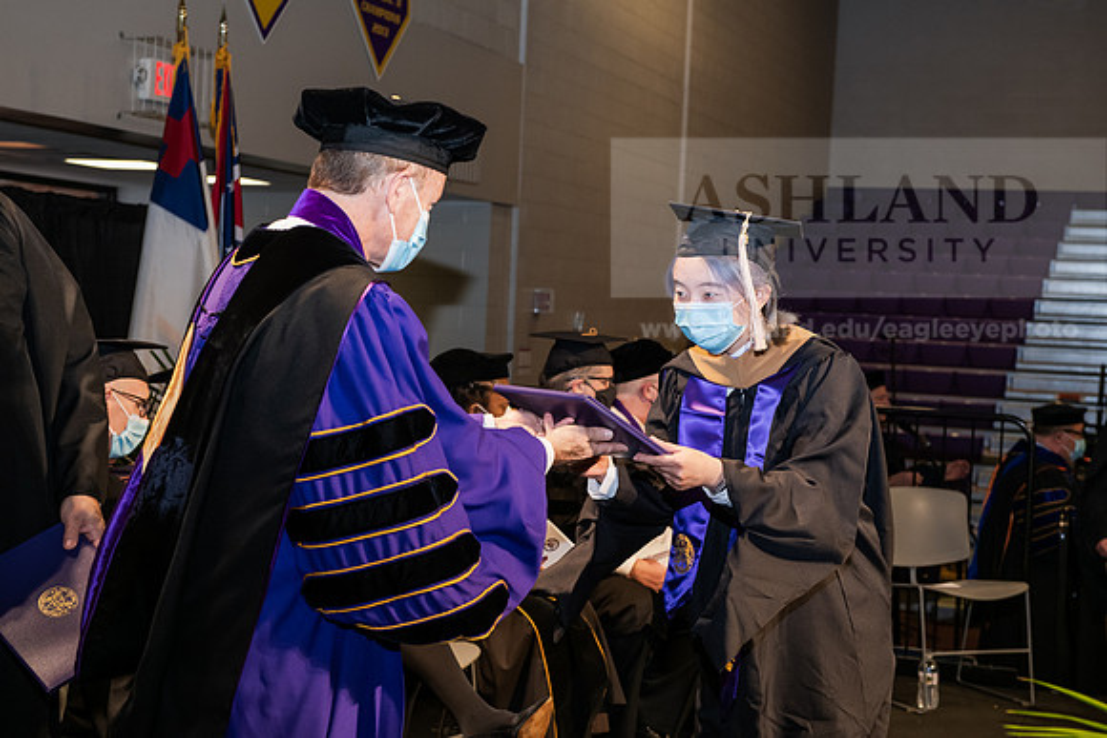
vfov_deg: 21.9
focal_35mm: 62
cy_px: 369
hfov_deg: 32.4
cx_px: 554
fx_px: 1907
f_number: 6.3
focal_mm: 62
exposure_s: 1/200
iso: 1600
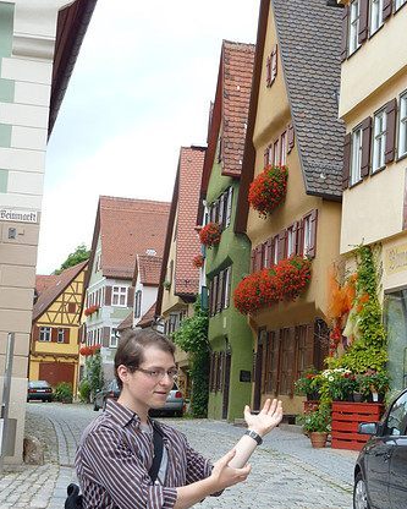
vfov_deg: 25.1
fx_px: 1144
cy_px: 274
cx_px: 204
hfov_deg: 20.2
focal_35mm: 76
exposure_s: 1/160
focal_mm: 11.9
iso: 100
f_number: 4.1
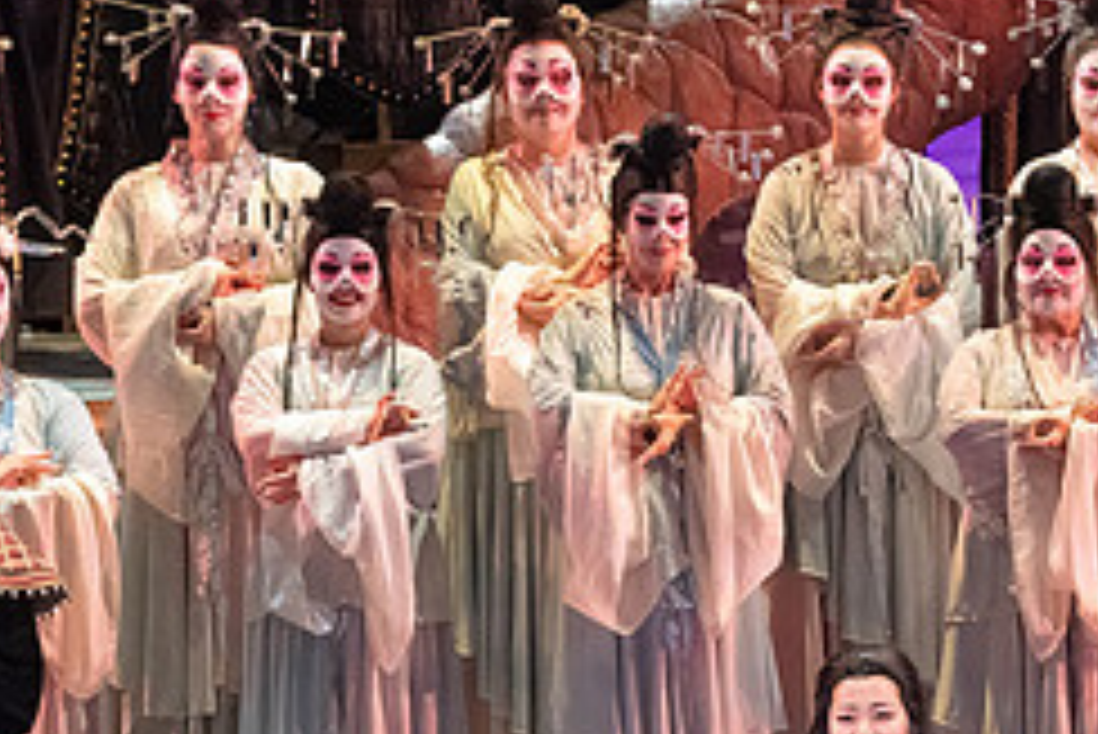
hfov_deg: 4.3
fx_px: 14496
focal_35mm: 475
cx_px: 860
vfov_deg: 2.9
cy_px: 804
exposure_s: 1/1000
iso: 20000
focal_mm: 200
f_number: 10
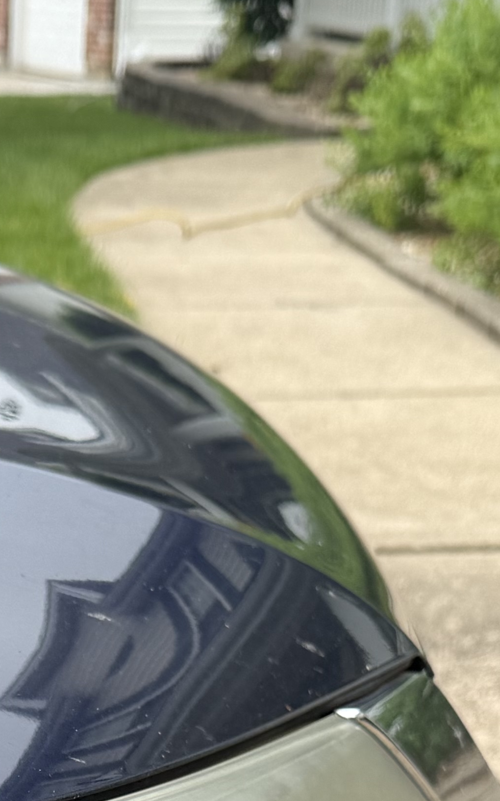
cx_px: -167
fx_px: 1941
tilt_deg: -27.4
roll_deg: -0.3
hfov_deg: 14.0
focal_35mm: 89
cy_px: 1025
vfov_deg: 21.2
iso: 80
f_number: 1.78
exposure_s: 1/931
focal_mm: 6.76
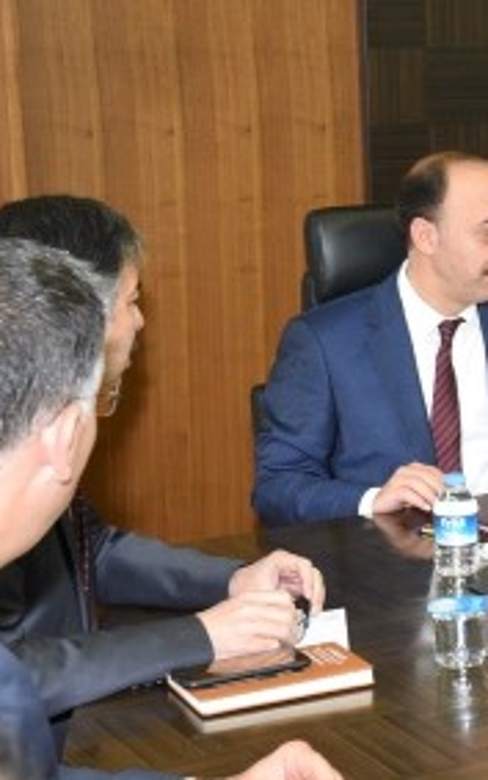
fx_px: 2063
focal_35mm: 97
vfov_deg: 21.4
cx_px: 680
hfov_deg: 12.9
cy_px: 298
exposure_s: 1/60
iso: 6400
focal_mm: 50
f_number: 10
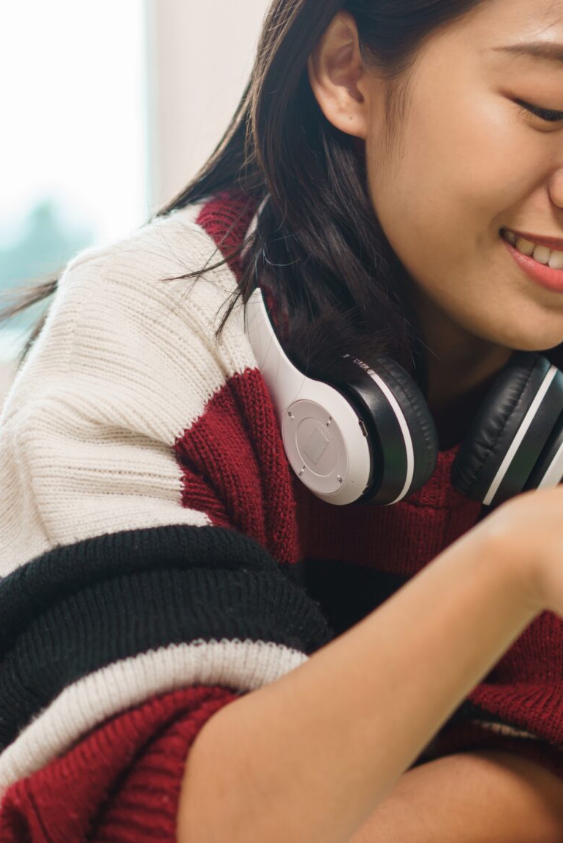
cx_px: 550
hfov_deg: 11.1
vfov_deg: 16.7
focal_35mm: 122
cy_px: 557
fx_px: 2860
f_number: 2
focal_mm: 55
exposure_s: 1/160
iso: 200
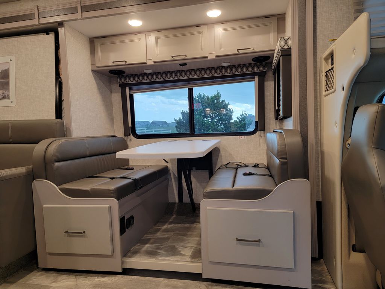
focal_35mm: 24
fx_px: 267
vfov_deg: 56.8
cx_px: 192
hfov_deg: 71.6
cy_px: 144
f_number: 1.8
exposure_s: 1/30
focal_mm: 6.7
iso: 80
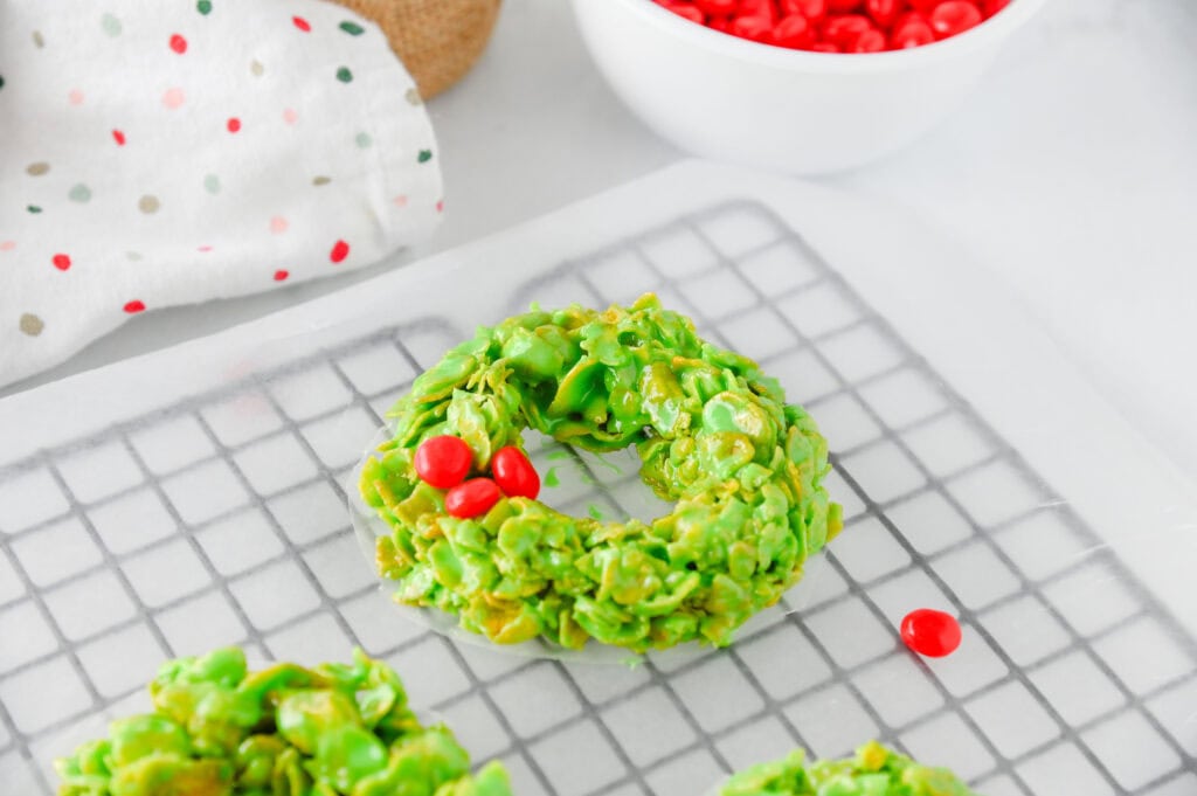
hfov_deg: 23.9
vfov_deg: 16.0
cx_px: 598
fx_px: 2824
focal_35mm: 85
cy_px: 398
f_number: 6.3
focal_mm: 85
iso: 1800
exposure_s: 1/200
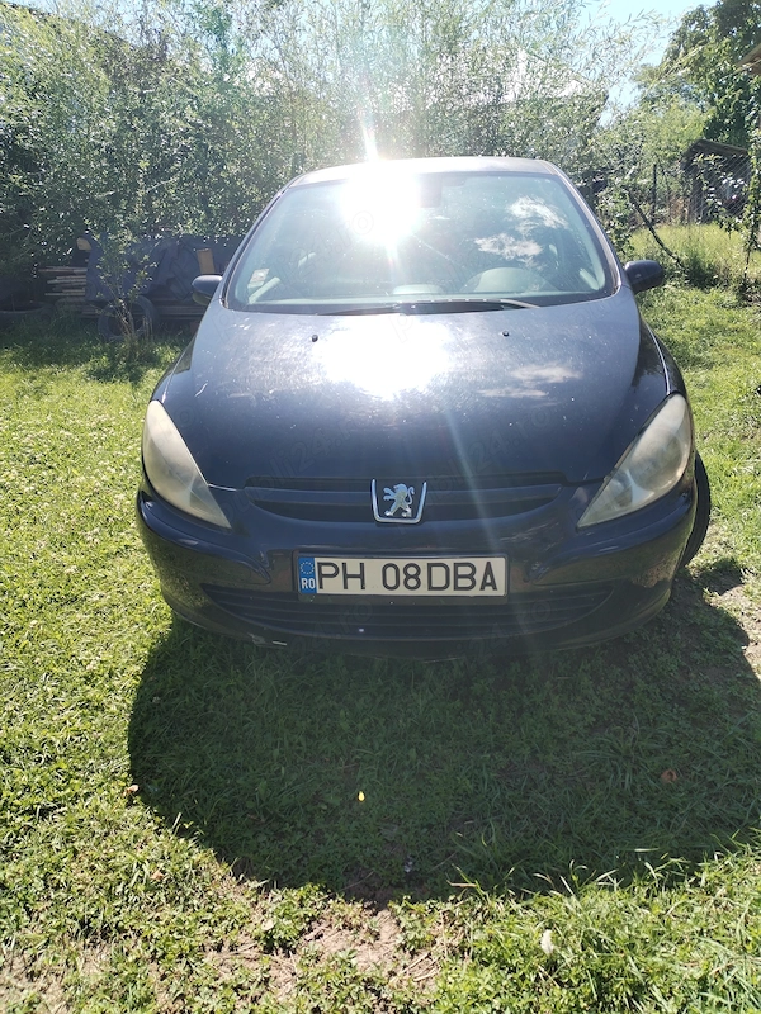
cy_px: 507
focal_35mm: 26
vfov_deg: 67.3
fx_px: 762
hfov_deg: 53.1
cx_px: 380
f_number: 1.8
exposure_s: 1/630
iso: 100
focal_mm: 4.75
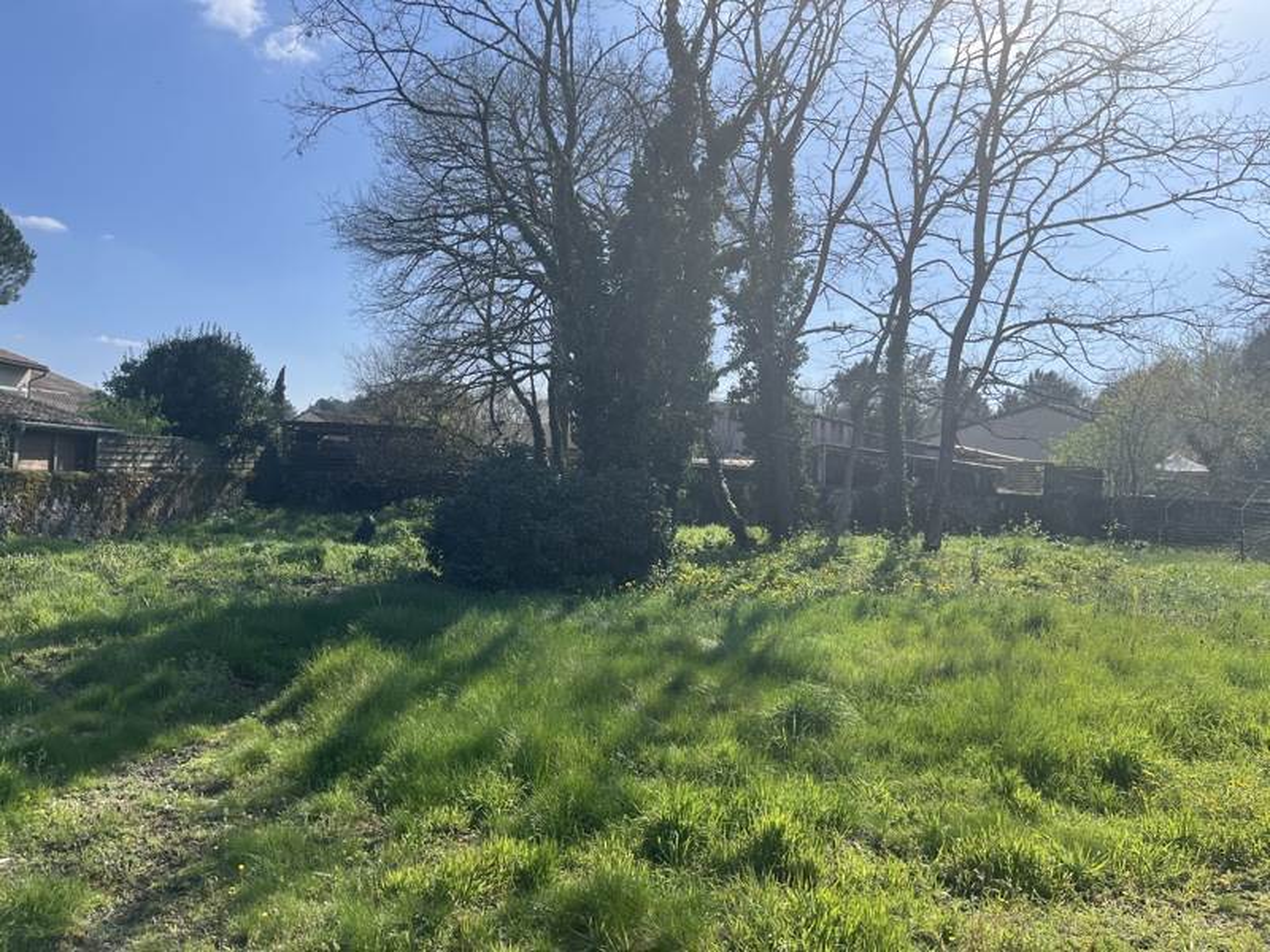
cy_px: 476
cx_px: 635
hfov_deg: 67.3
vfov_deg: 53.1
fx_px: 954
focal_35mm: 26
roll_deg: -2.7
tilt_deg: +0.1
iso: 50
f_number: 1.6
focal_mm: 5.1
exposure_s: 1/3311
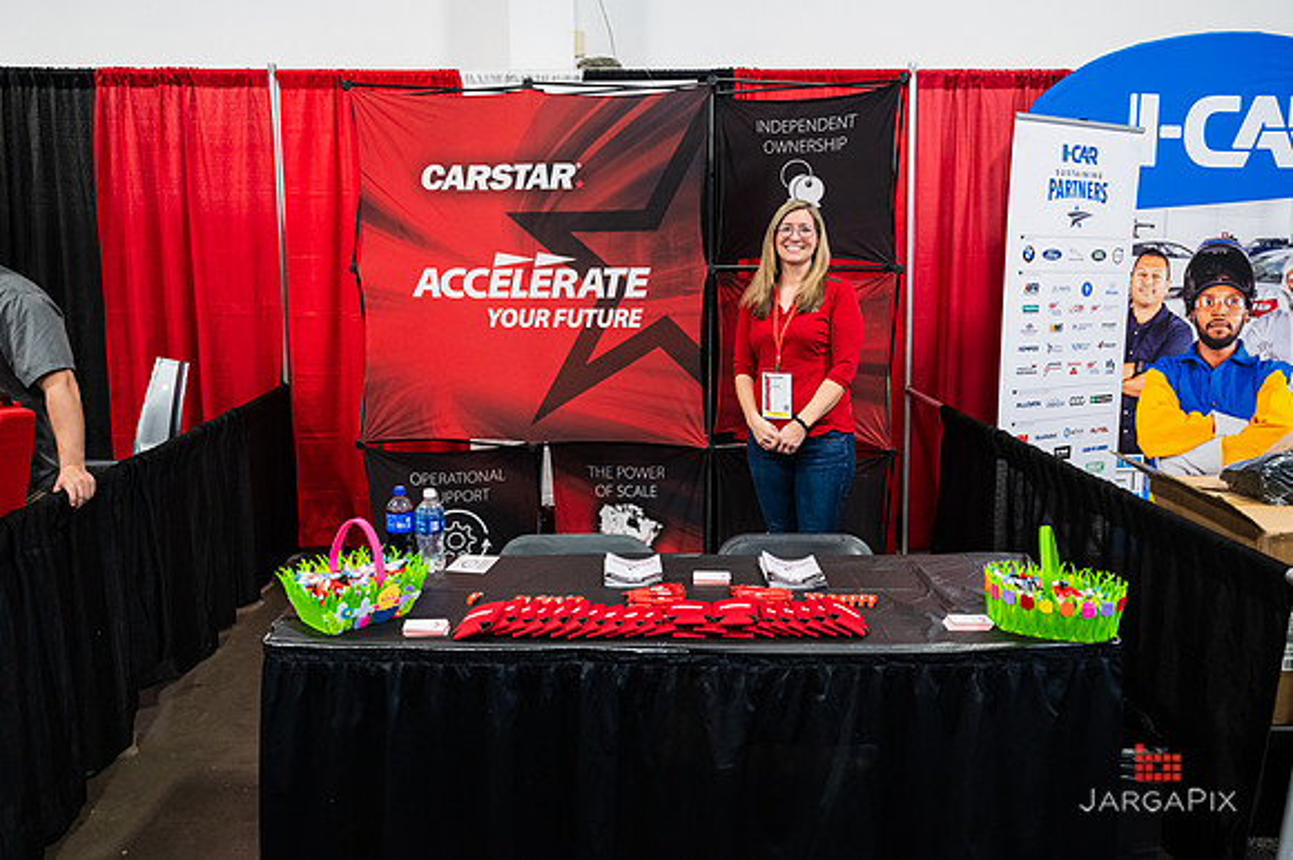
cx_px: 647
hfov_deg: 64.0
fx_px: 1034
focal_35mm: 29
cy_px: 389
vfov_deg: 45.1
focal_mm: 26
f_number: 4
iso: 3200
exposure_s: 1/200
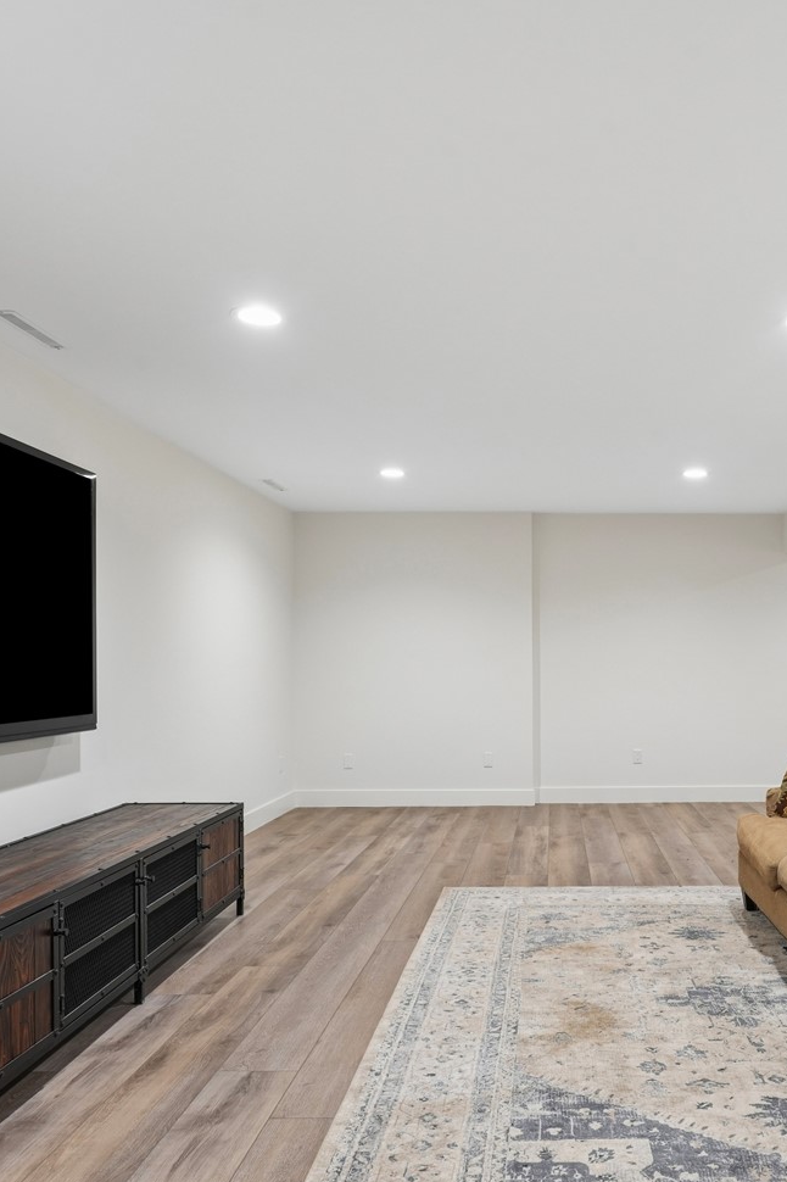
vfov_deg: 65.3
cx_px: 581
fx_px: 919
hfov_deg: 45.0
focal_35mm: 28
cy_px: 649
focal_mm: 16
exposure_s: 1/4
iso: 400
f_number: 10
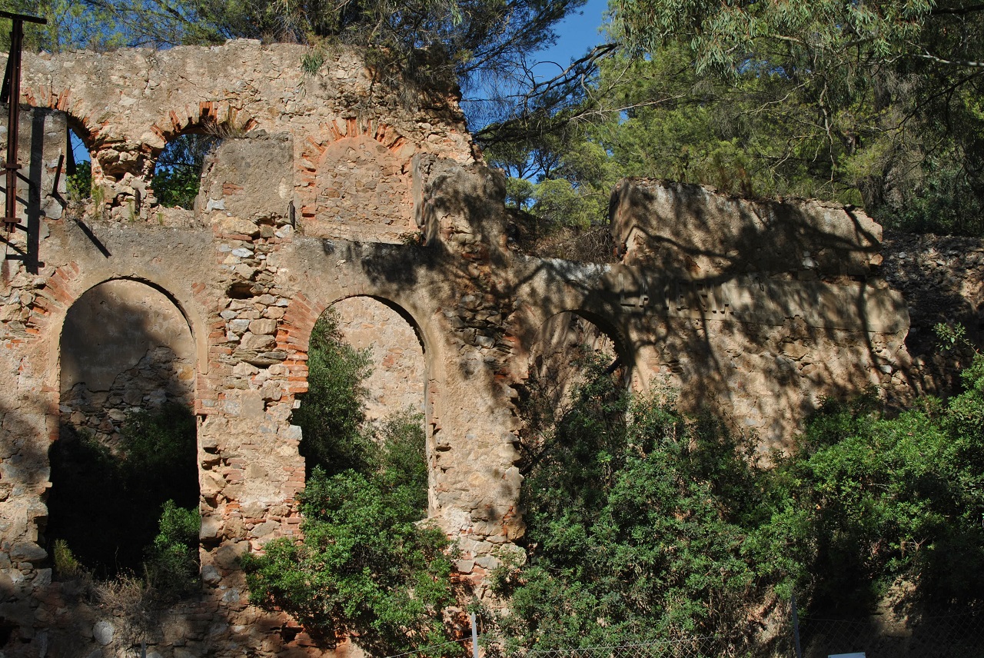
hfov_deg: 37.8
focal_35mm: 52
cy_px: 329
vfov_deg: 25.8
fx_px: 1436
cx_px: 492
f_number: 8
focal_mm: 35
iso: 100
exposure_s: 1/250
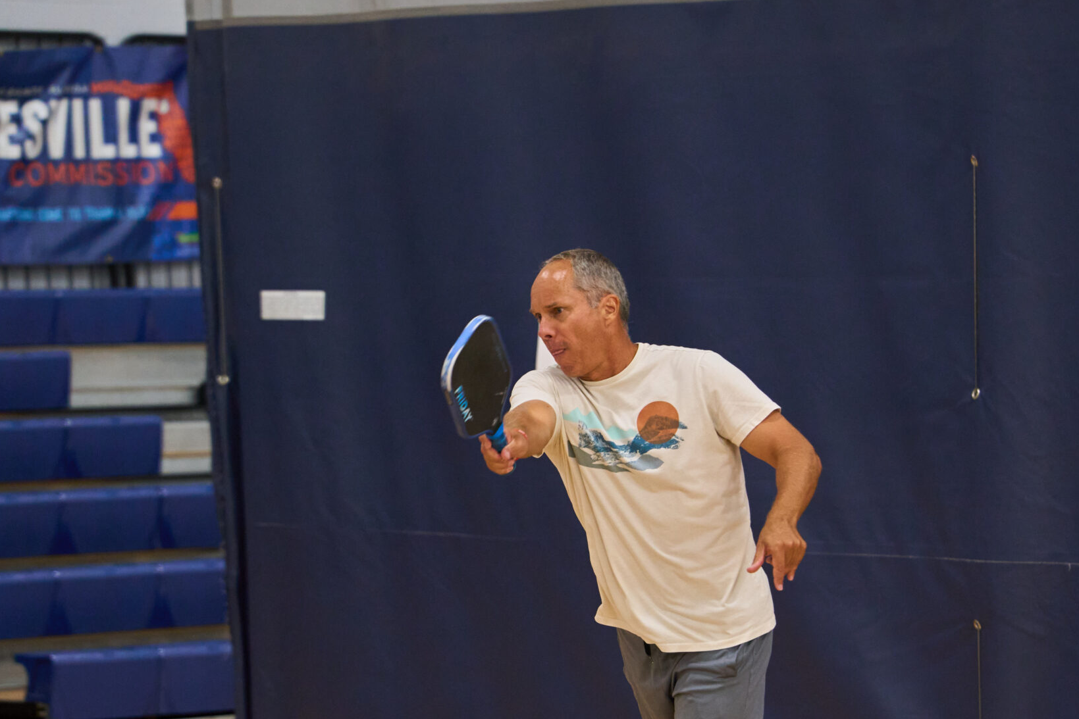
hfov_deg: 12.5
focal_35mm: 164
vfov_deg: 8.4
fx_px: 4916
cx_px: 654
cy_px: 549
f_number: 2.8
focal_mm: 105
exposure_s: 1/1000
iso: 2500
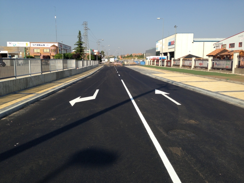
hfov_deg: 55.4
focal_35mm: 33
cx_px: 122
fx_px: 233
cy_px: 92
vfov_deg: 42.9
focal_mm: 4.13
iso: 50
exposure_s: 1/1391
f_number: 2.4
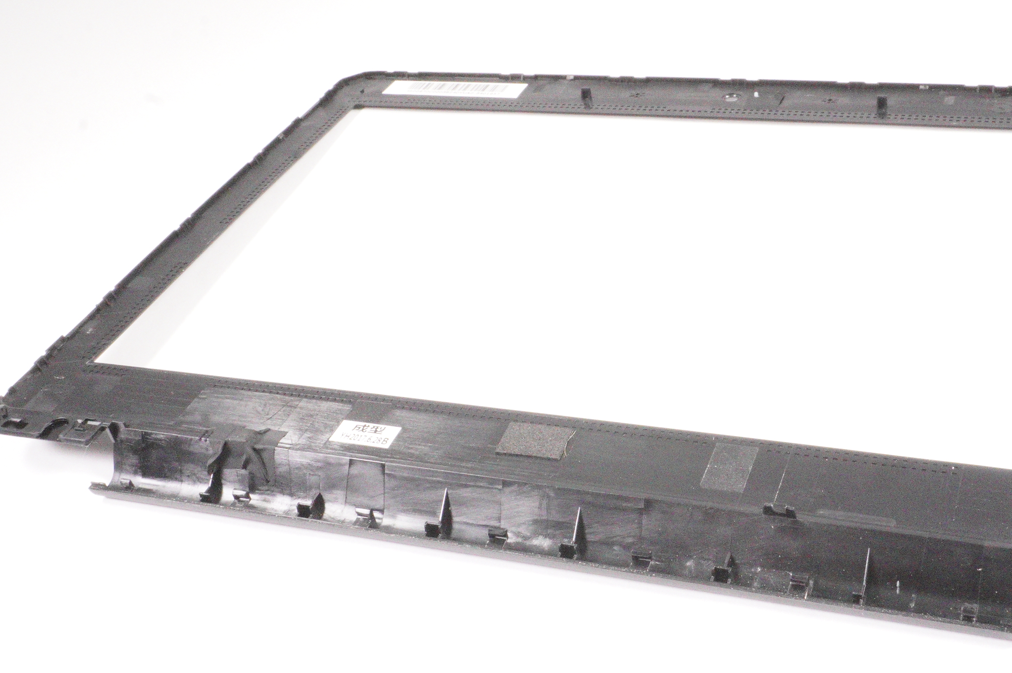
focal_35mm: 44
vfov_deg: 30.4
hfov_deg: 44.2
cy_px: 369
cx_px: 630
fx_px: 1236
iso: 12800
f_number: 22
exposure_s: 1/200
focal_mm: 22
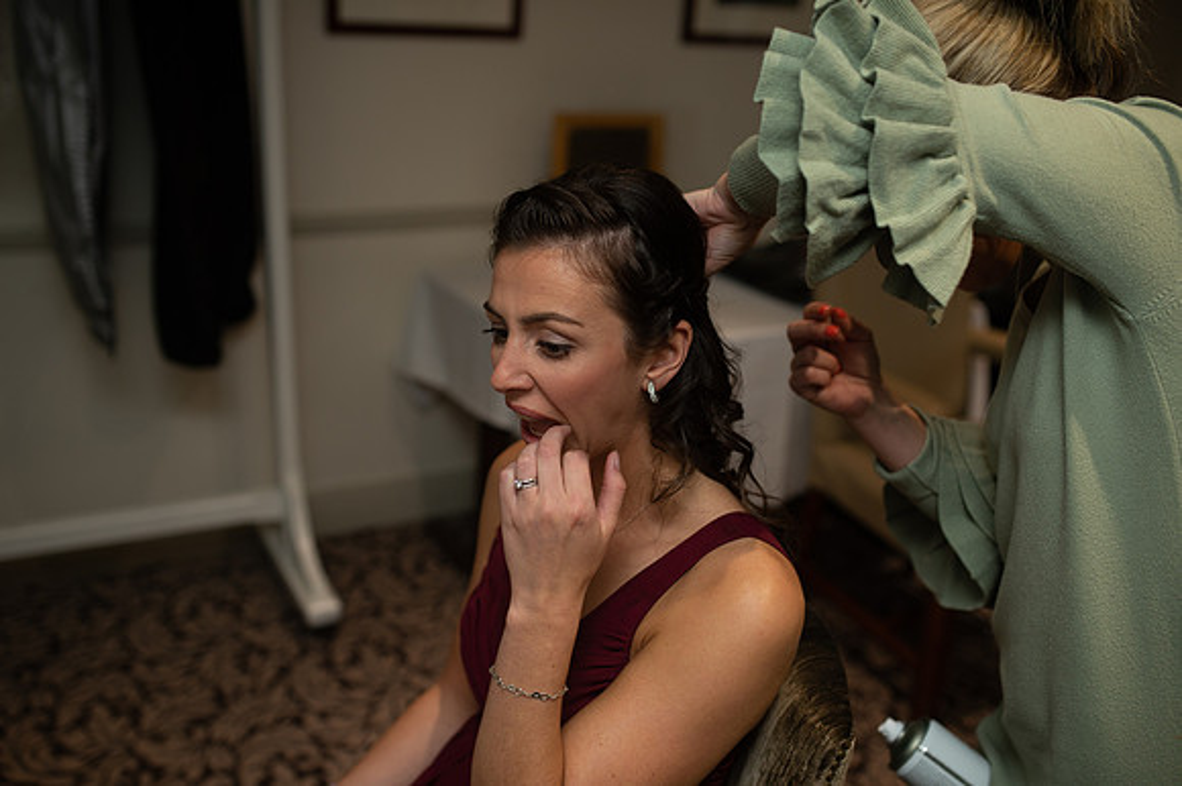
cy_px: 393
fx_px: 1148
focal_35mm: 35
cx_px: 591
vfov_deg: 37.8
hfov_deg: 54.5
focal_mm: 35
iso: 500
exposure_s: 1/100
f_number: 2.5
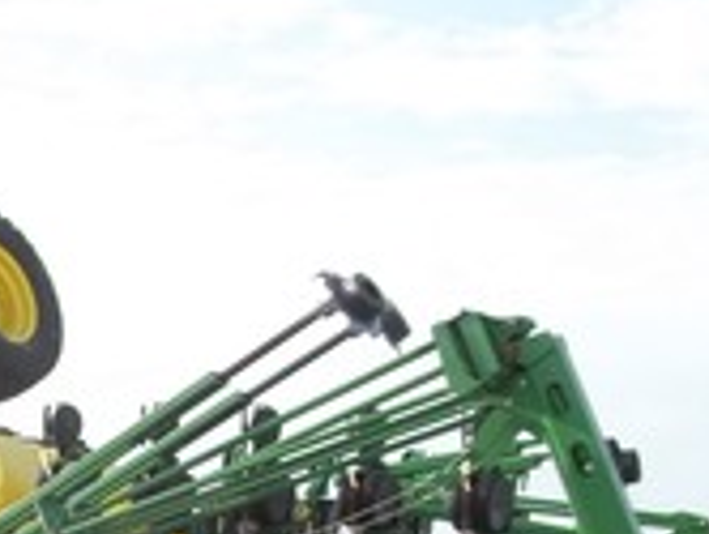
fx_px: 2215
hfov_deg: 16.4
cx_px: -401
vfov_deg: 13.3
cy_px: 679
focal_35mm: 108
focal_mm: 5.9
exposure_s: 1/320
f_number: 3.3
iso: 64
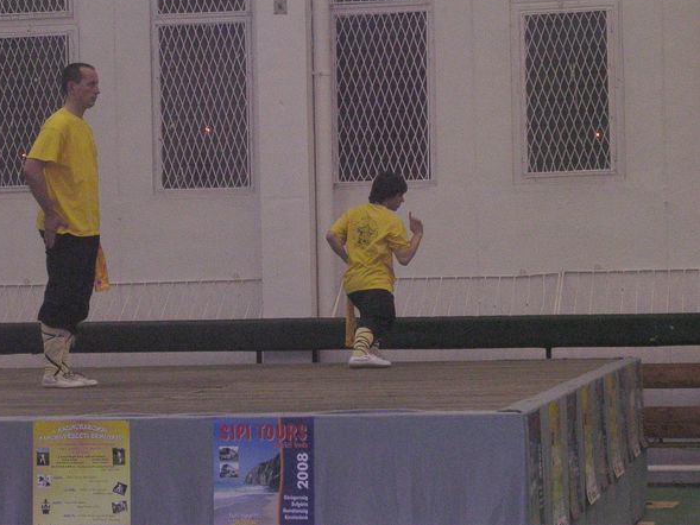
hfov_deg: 17.6
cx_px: 345
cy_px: 259
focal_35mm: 112
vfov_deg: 13.2
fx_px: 2265
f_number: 4.8
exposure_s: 1/60.1
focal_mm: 16.7
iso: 400
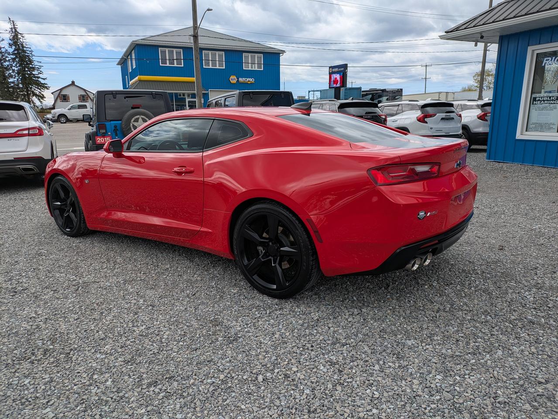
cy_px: 210
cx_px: 279
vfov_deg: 54.9
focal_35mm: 25
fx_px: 403
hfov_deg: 69.4
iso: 45
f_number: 1.89
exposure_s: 1/2294
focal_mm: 5.43
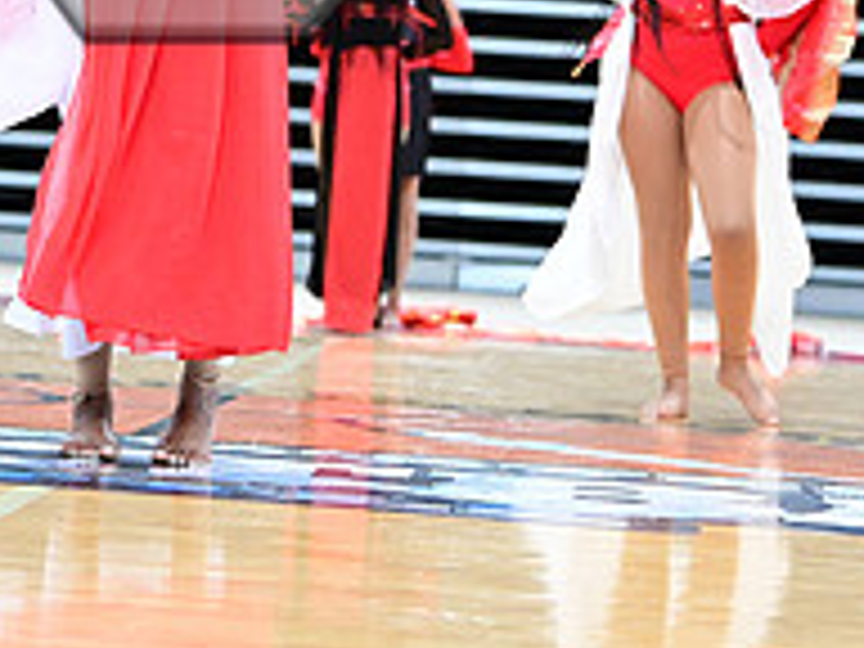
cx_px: 360
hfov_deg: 9.7
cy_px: -153
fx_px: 5067
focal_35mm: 203
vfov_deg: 7.3
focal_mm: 70
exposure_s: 1/1000
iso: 6400
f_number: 3.2
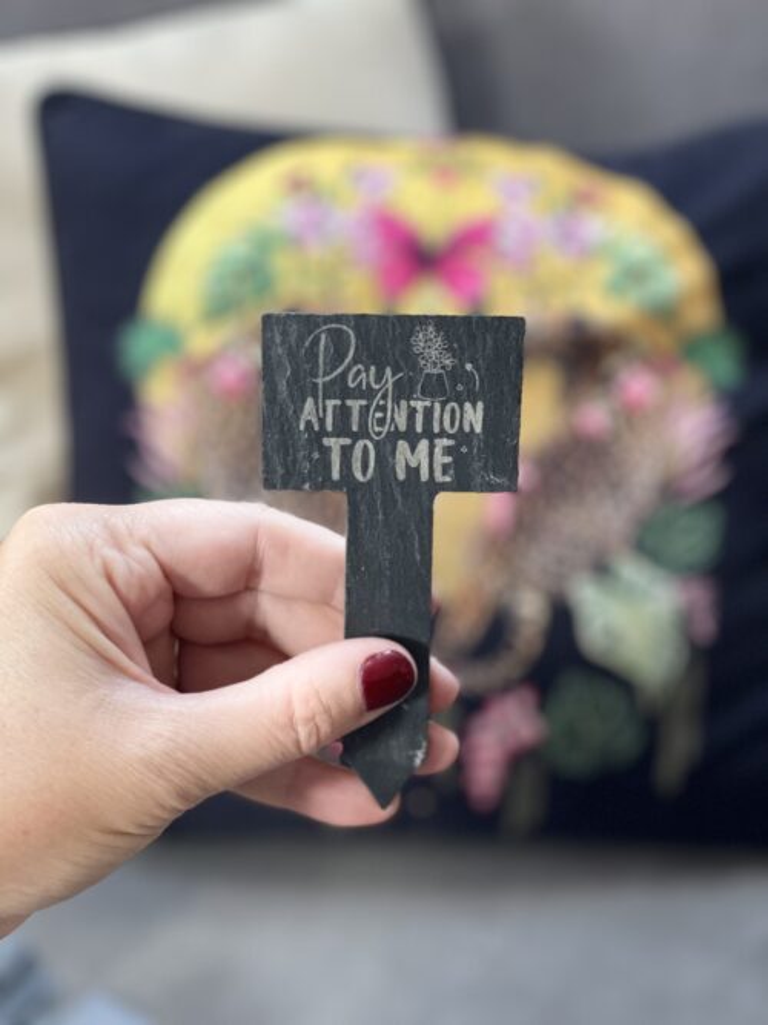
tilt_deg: -26.9
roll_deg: +0.6
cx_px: 384
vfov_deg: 36.8
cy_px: 512
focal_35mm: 52
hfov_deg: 28.0
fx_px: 1539
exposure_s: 1/122
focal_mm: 6
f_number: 2
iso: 160
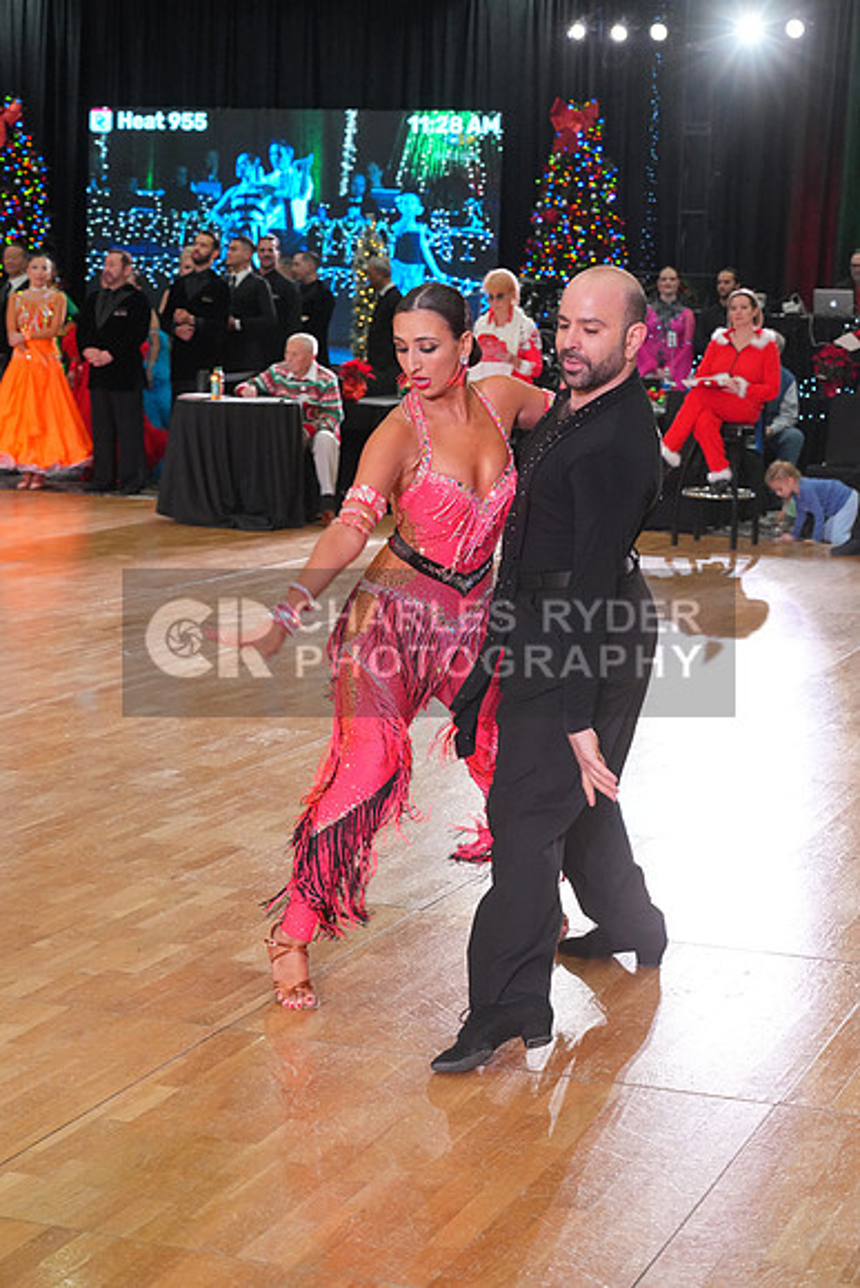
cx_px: 430
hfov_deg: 19.5
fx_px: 2507
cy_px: 644
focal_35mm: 70
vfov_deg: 28.8
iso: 4000
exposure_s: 1/200
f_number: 8
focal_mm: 70
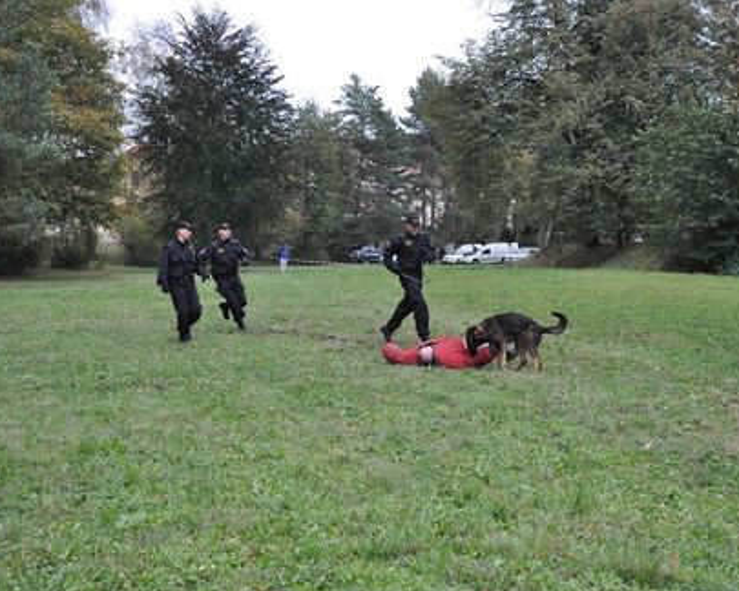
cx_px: 420
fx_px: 1290
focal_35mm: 59
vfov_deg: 25.8
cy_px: 300
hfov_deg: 31.9
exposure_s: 1/320
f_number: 6.3
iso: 800
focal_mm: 34
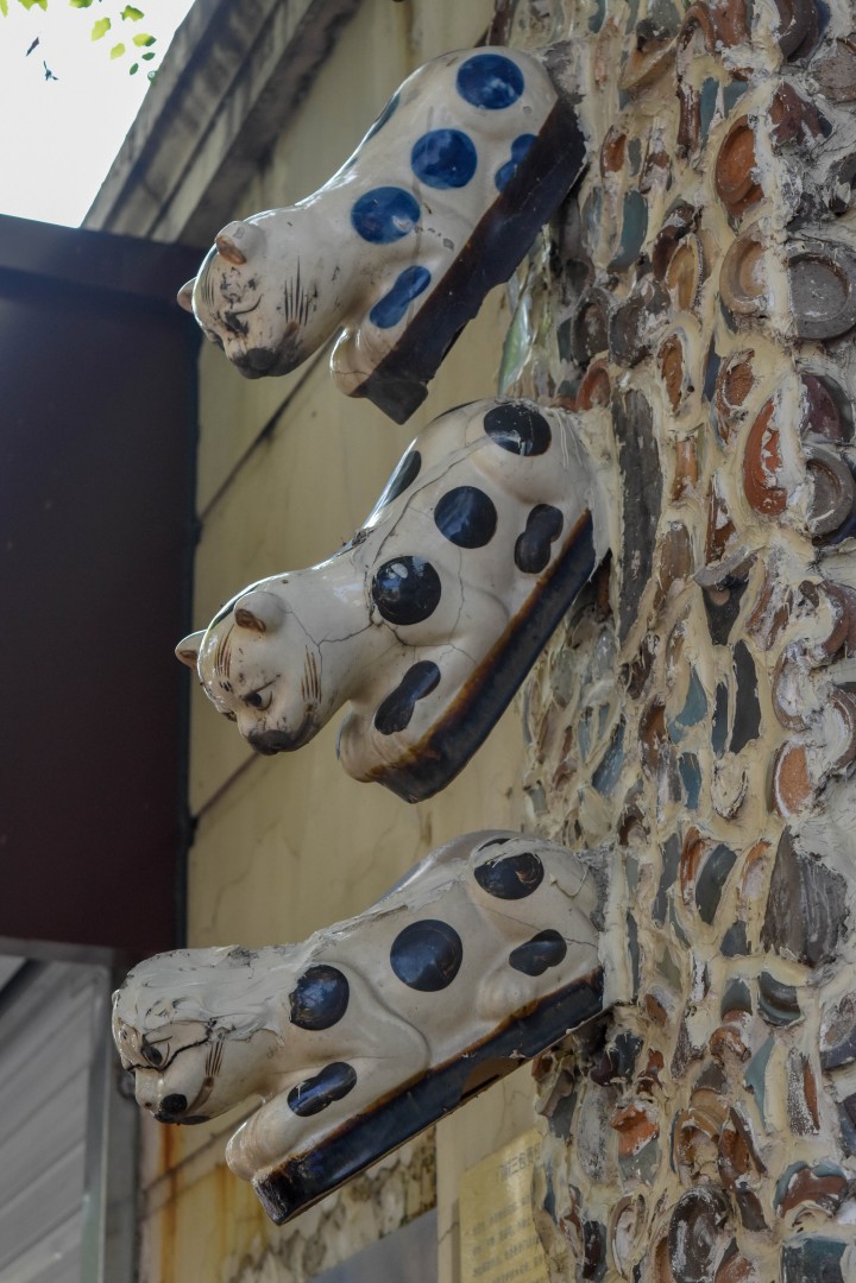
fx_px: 2942
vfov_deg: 24.6
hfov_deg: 16.6
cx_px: 428
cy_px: 642
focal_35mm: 82
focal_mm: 55
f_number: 5.6
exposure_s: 1/500
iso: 1000
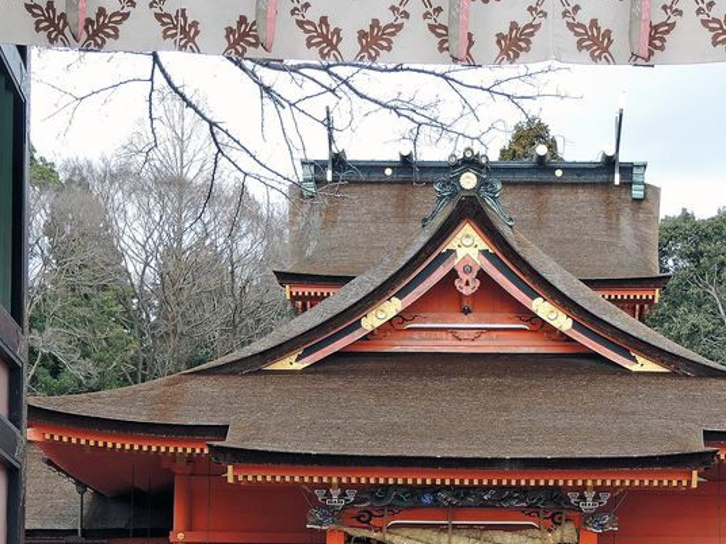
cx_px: 424
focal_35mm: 103
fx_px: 2160
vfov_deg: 14.1
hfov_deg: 19.1
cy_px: 552
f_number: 2.5
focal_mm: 9.9
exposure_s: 1/250
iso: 80
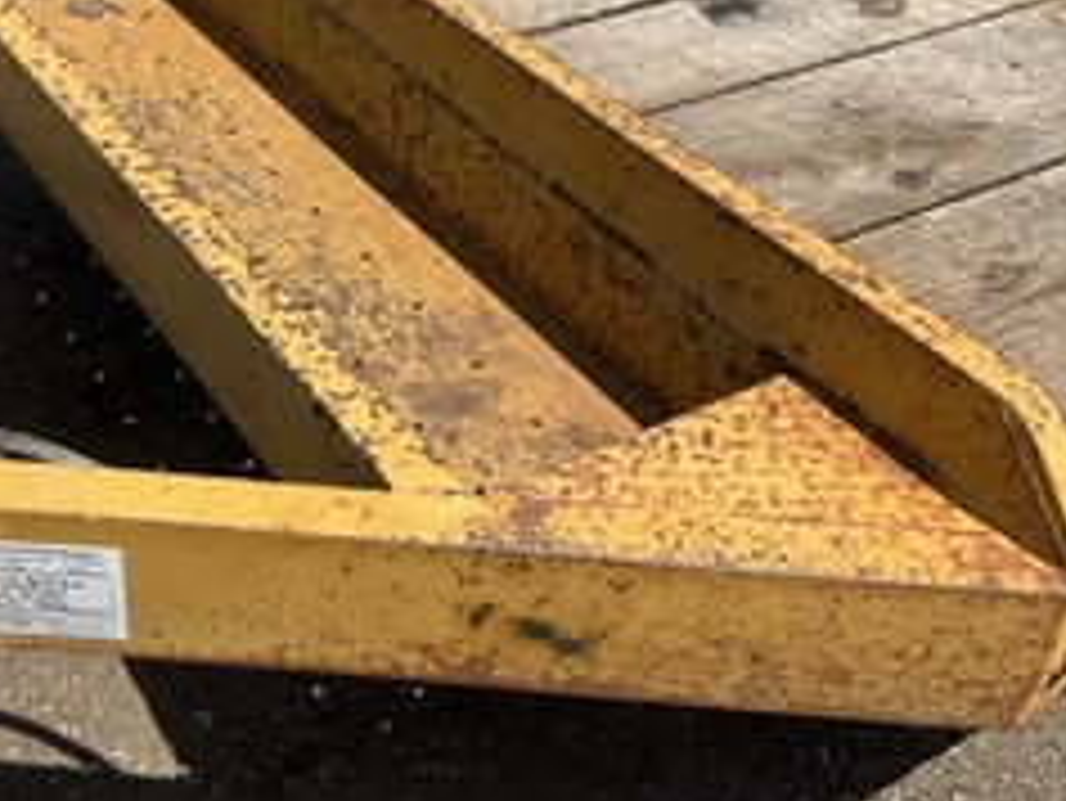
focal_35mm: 49
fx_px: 1510
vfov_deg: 29.4
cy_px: 234
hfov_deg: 38.3
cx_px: 319
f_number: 1.8
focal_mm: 3
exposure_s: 1/1730
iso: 25
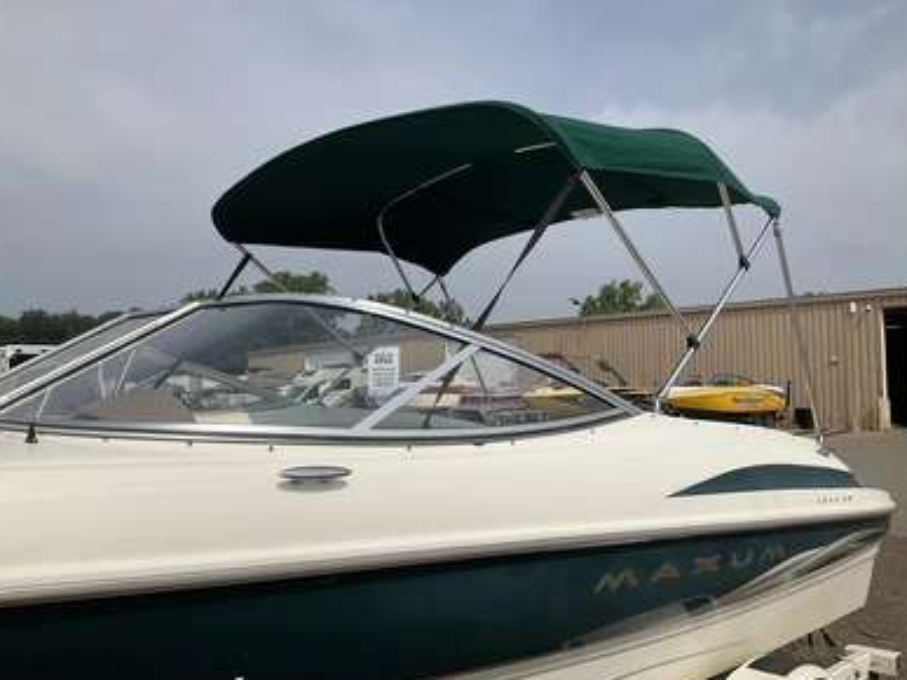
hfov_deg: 60.0
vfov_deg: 46.8
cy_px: 347
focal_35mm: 30
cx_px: 455
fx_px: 786
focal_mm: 3
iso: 25
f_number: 1.8
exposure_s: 1/4405
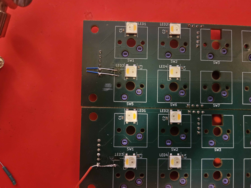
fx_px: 181
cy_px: 96
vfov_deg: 54.9
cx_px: 132
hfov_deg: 69.3
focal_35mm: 25
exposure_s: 1/24
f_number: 1.8
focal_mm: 5.4
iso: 1250
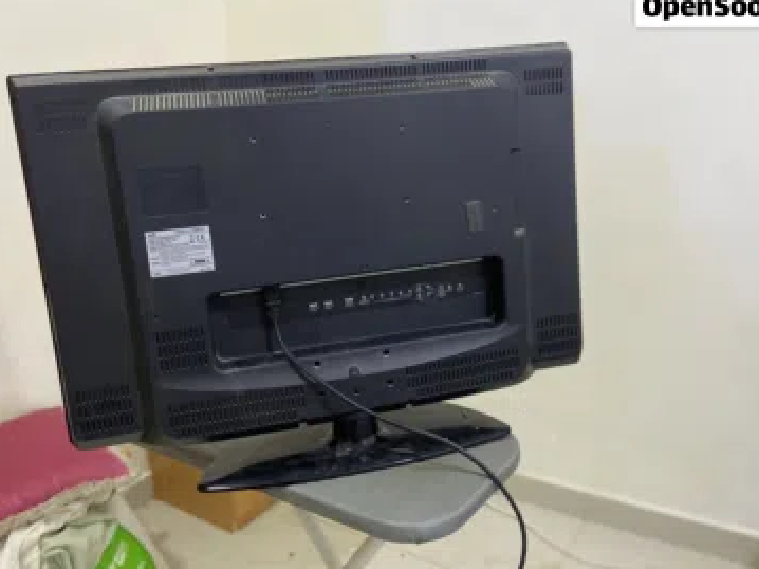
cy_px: 260
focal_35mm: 29
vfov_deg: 48.2
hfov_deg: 61.7
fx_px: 636
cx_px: 374
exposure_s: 1/33
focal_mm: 4.25
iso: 500
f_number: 1.8
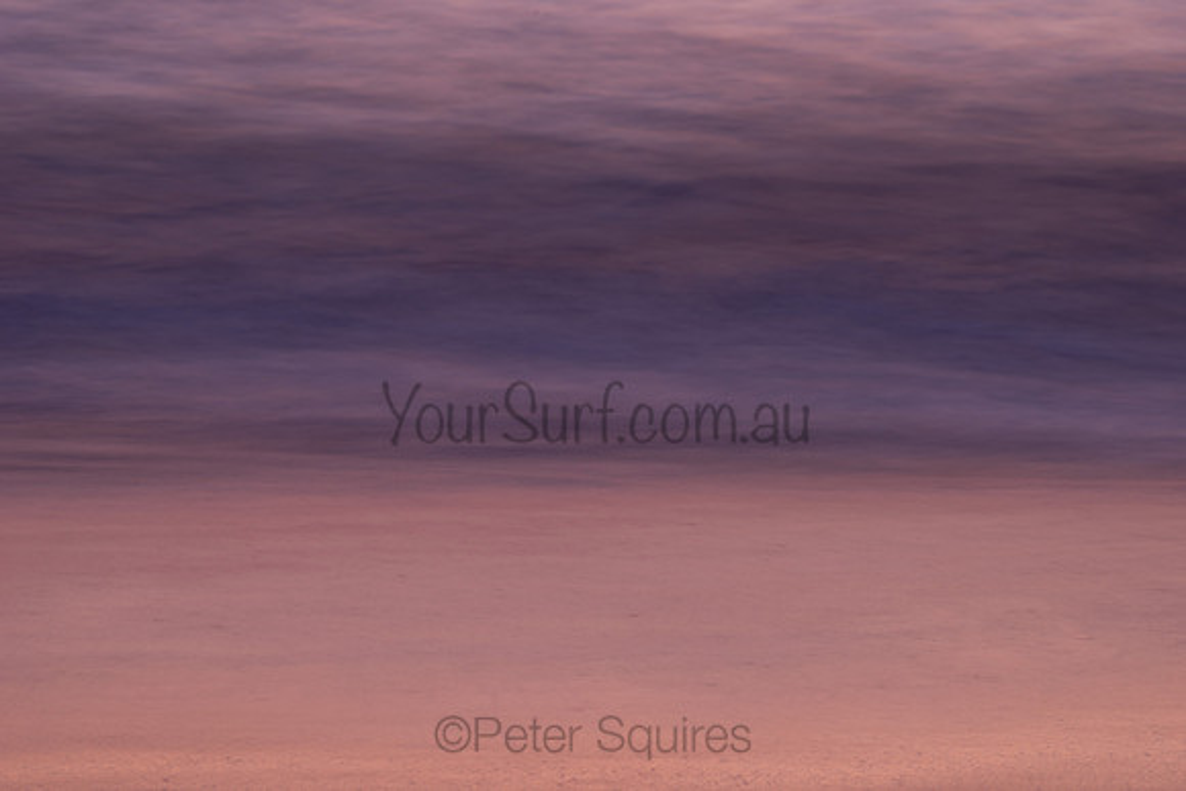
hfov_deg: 10.3
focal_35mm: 200
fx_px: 6590
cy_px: 396
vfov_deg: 6.9
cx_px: 593
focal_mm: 200
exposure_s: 15
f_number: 10
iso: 80
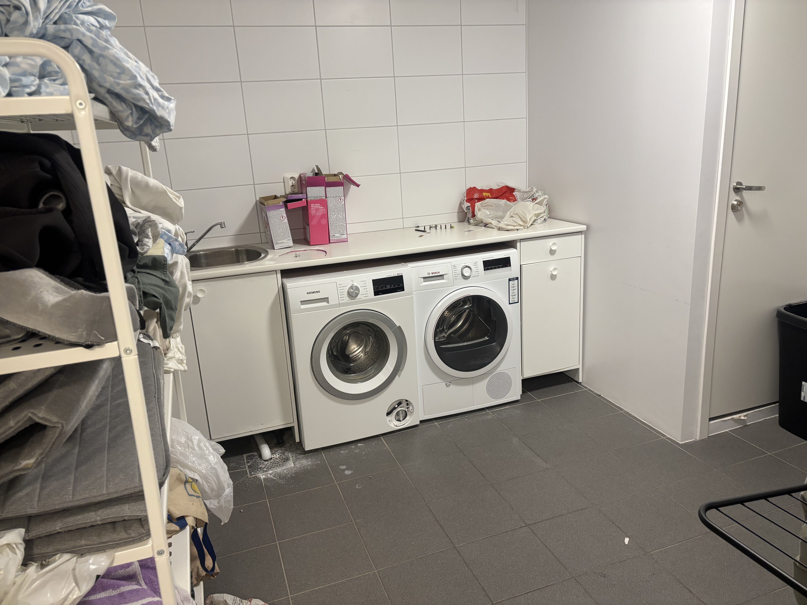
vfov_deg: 53.1
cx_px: 404
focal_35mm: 26
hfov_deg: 67.3
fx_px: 606
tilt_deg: -15.4
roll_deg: +3.4
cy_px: 302
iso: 200
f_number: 1.6
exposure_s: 1/50
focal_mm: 5.96
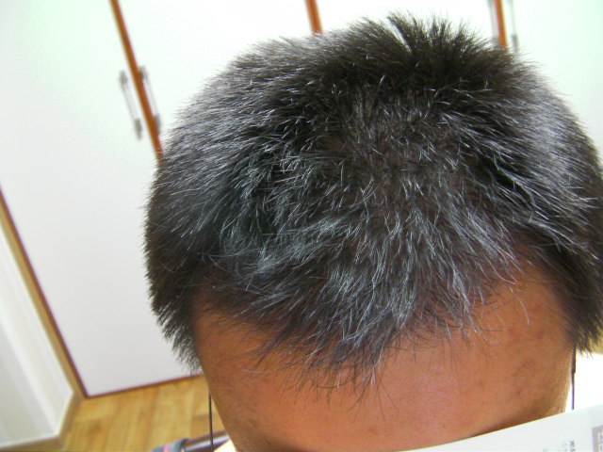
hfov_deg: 49.0
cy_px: 226
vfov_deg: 37.7
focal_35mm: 38
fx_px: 662
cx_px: 302
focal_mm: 6.8
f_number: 3.5
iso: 200
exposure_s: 1/4.5
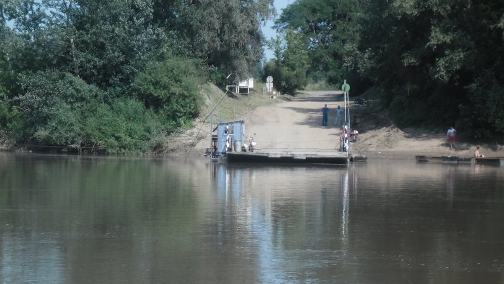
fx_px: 1978
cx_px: 253
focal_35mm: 148
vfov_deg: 8.2
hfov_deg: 14.5
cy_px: 166
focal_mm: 24.5
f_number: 5.9
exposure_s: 1/215
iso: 80
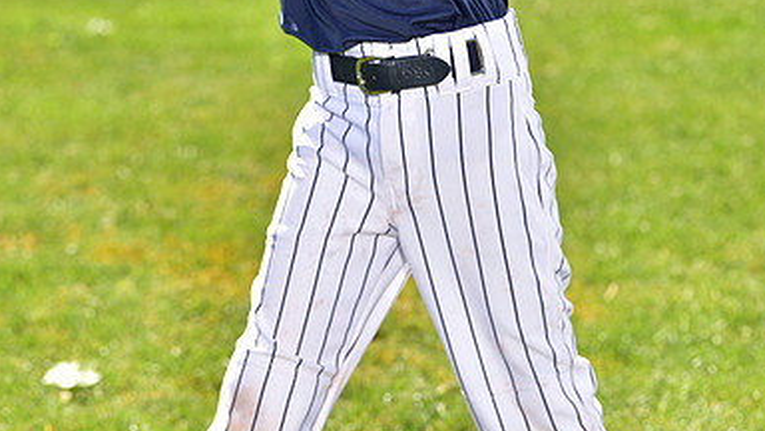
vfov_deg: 6.1
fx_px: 4016
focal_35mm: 198
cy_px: -134
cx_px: 383
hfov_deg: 10.9
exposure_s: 1/250
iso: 100
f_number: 5.6
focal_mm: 125
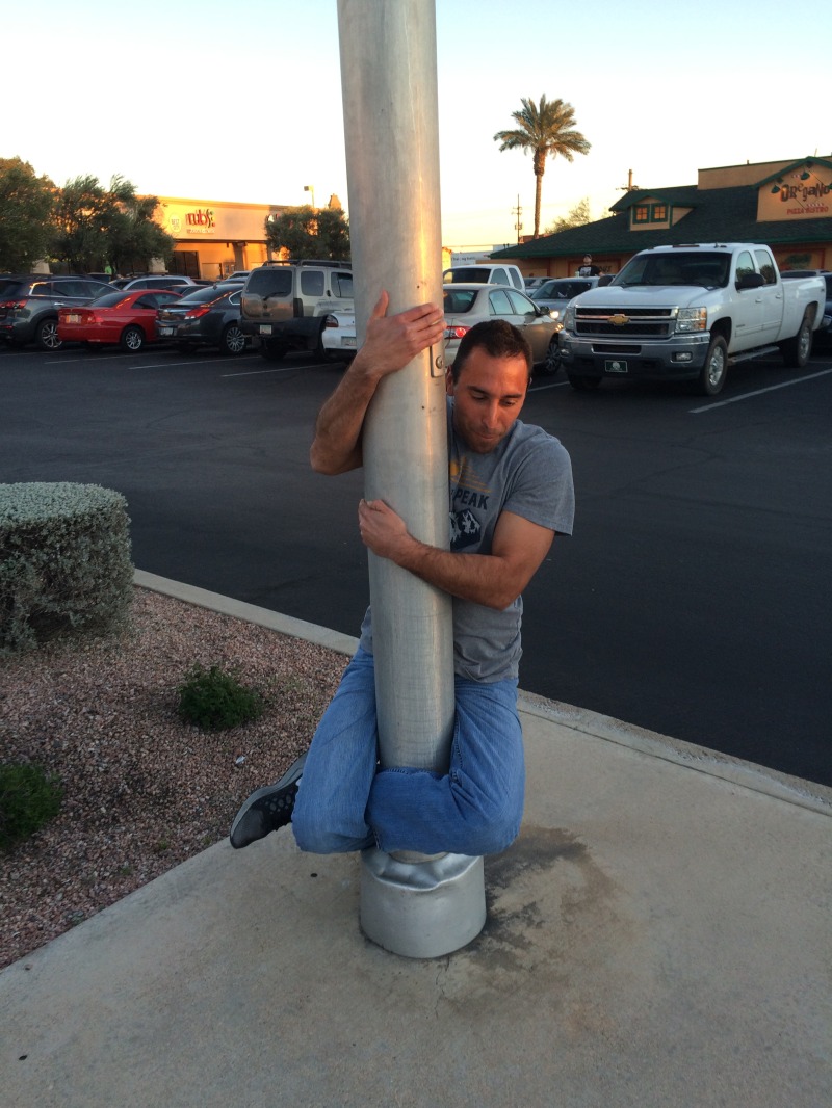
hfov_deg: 48.2
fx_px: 929
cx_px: 416
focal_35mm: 29
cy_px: 554
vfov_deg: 61.6
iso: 40
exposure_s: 1/120
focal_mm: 4.15
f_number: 2.2
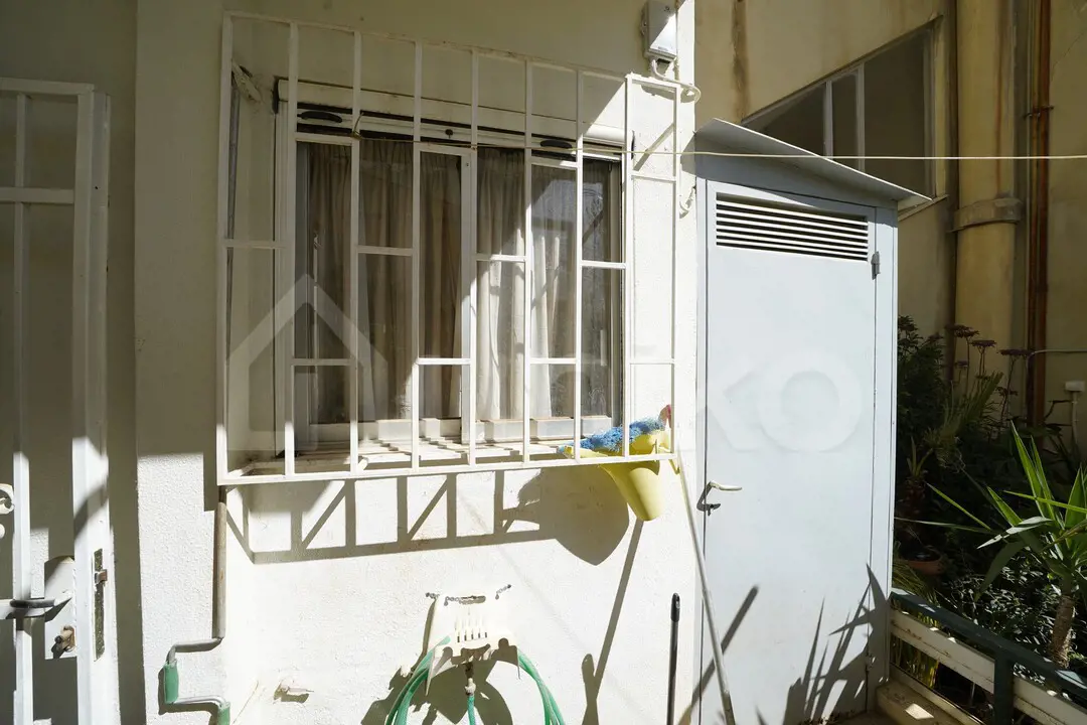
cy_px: 362
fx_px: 362
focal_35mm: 12
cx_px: 544
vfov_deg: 90.0
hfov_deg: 112.6
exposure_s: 1/200
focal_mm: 12
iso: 100
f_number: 8
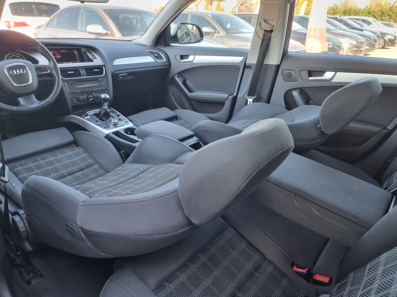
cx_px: 198
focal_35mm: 24
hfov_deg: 71.6
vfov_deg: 56.8
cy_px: 148
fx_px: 275
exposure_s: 1/100
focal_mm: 6.7
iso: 160
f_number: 1.8
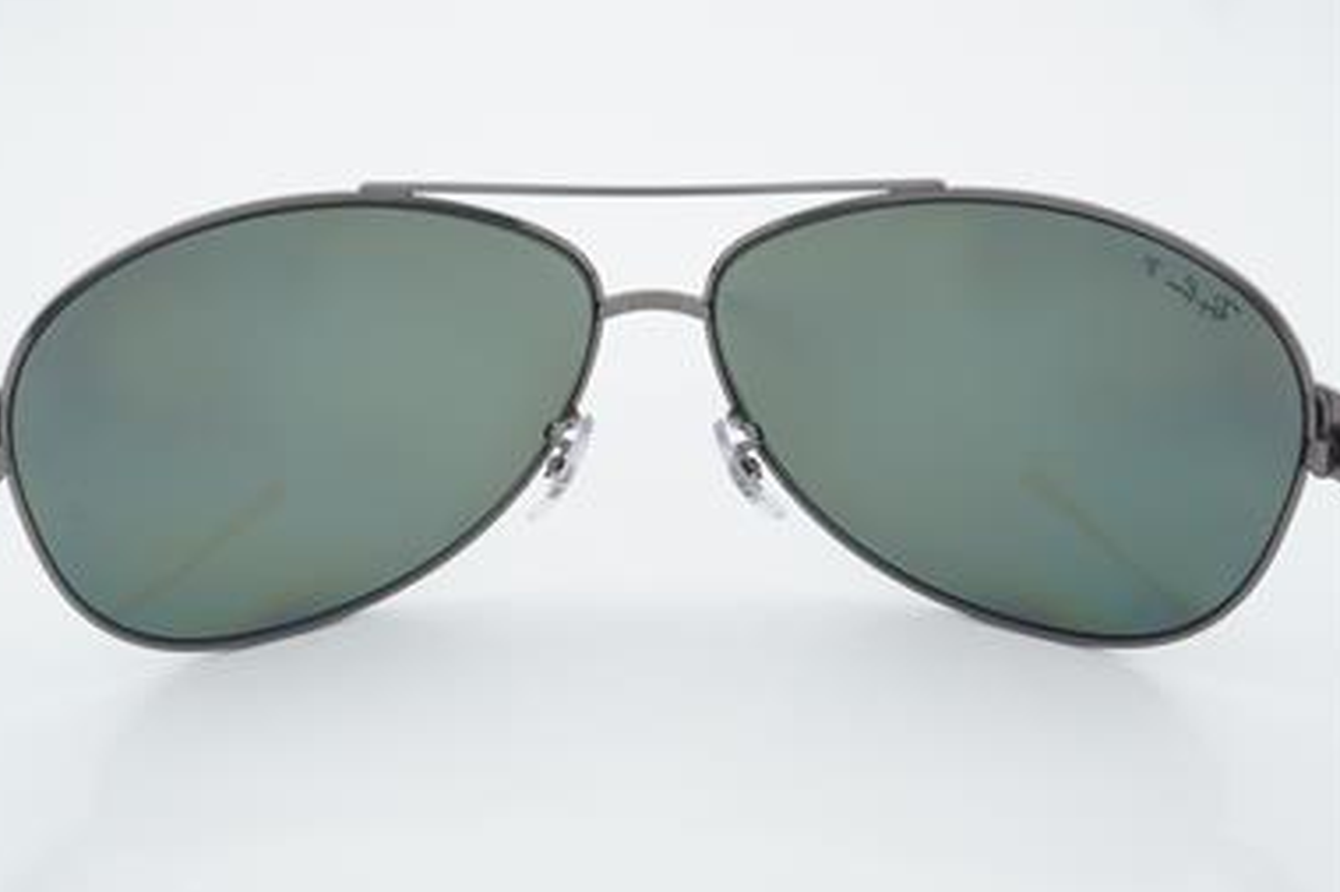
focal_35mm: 41
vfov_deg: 32.6
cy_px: 441
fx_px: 1525
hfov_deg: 47.4
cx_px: 652
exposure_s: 1/4
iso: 100
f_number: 25
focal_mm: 26
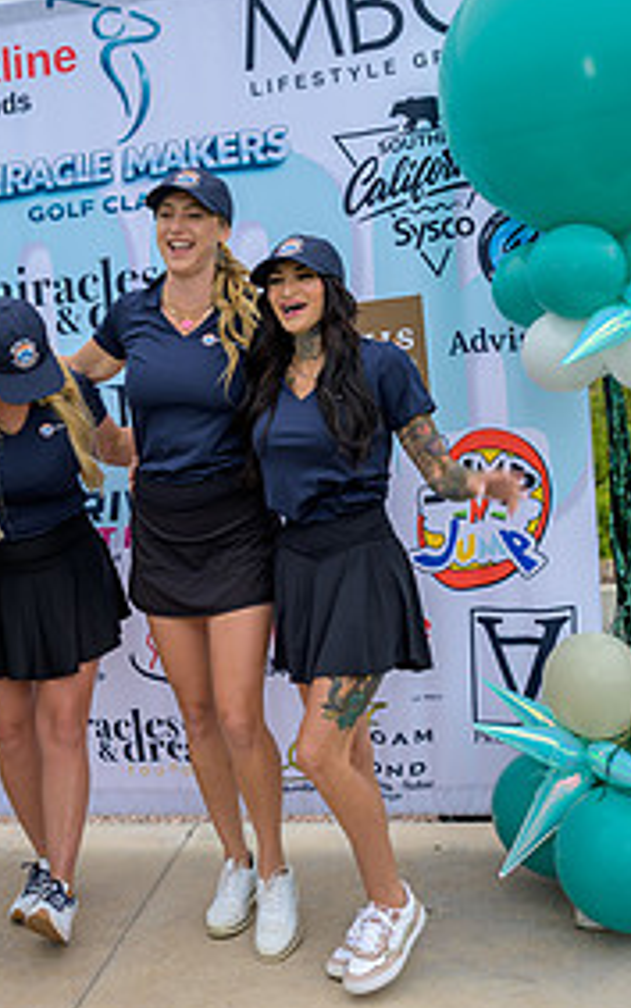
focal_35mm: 47
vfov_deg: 42.6
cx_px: 196
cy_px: 438
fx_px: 1293
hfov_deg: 27.2
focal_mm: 29
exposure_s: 1/200
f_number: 4
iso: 125
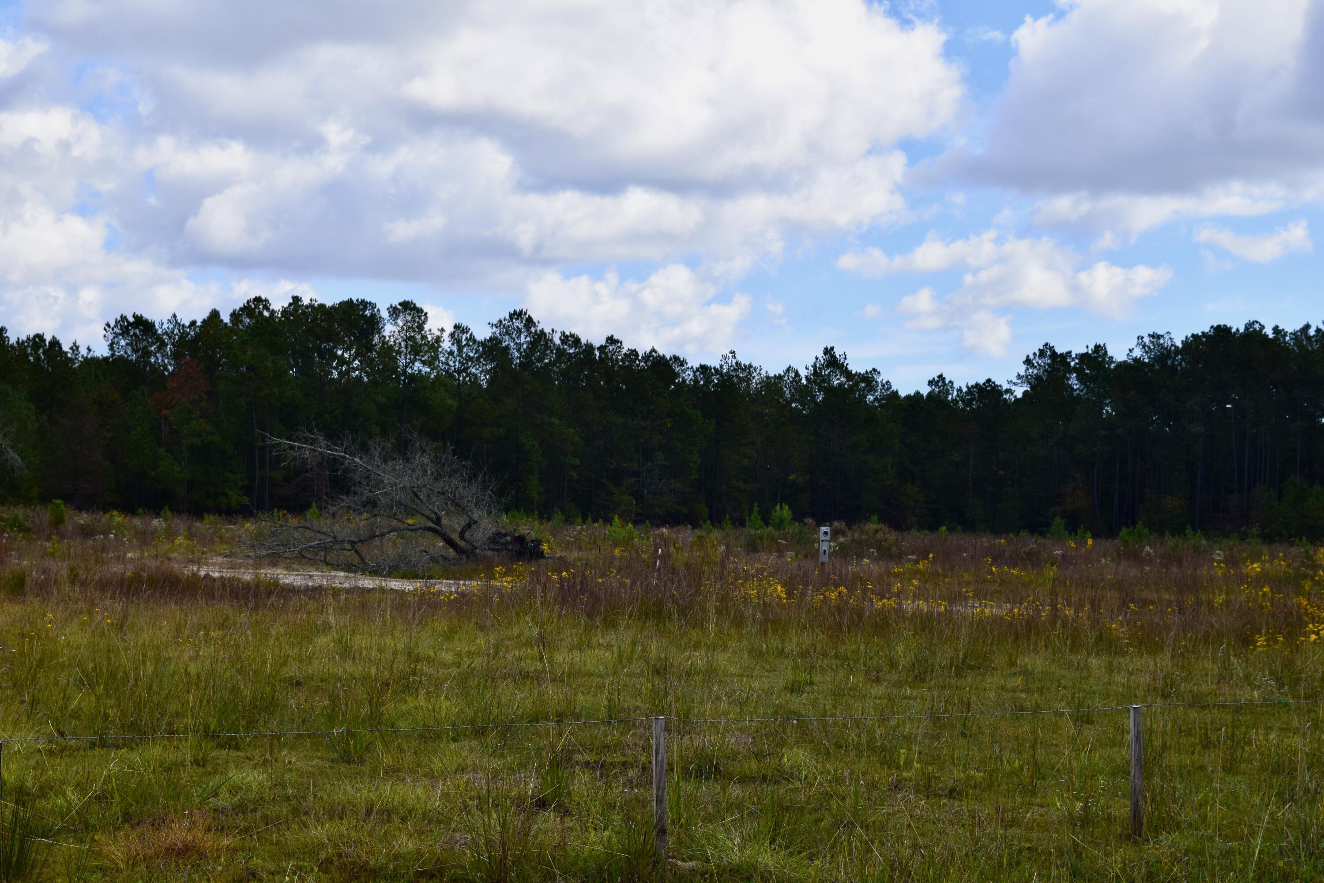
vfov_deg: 22.6
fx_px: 2206
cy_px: 442
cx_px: 662
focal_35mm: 60
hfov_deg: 33.4
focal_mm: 40
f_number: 11
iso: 360
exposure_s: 1/500
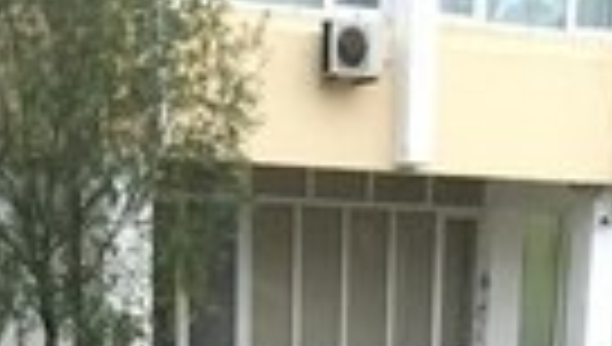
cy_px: 1096
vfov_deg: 8.5
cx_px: 207
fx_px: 1869
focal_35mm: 115
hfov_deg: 18.5
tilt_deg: -19.8
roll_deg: -0.4
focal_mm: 4.15
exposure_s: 1/33
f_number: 2.2
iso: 200
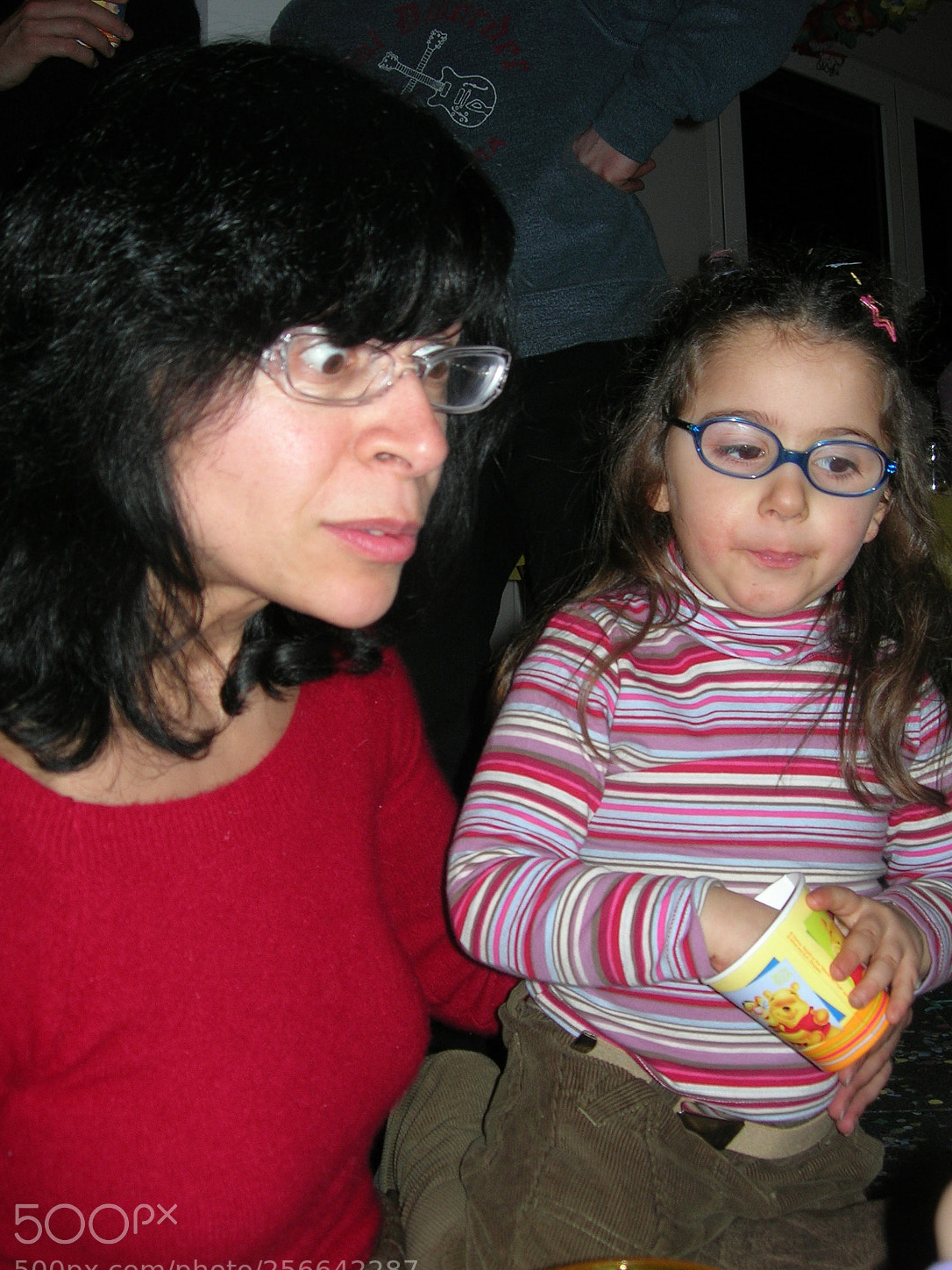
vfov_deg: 44.8
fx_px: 1540
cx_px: 486
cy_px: 638
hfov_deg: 34.3
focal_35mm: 42
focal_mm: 7.8
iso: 64
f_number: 2.8
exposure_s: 1/60.1
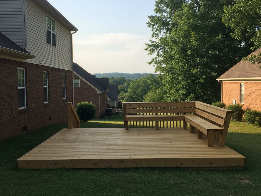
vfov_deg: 53.1
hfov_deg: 67.3
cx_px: 130
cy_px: 98
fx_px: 196
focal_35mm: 26
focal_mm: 5.7
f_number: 1.5
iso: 910
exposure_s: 1/993
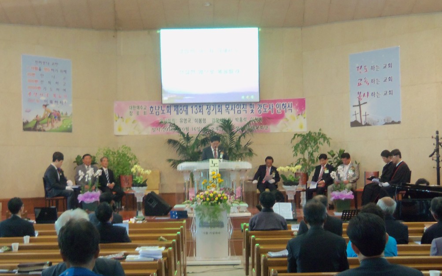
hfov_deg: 38.2
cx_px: 218
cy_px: 147
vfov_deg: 24.4
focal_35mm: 53
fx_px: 638
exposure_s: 1/13
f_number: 4.6
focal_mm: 8.7
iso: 400
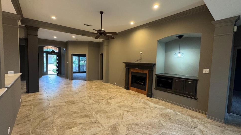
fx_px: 102
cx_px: 120
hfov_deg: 99.4
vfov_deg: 67.1
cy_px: 67
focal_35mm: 16
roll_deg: -2.3
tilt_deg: -3.9
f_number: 2.2
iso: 500
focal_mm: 2.22
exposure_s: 1/60
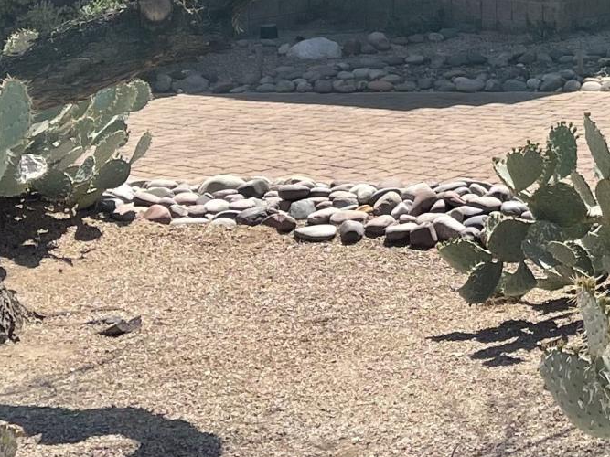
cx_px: 755
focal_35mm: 117
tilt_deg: +0.4
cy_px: -231
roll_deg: +0.0
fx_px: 2061
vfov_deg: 12.1
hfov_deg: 16.1
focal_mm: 5.1
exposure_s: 1/2924
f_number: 1.6
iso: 32
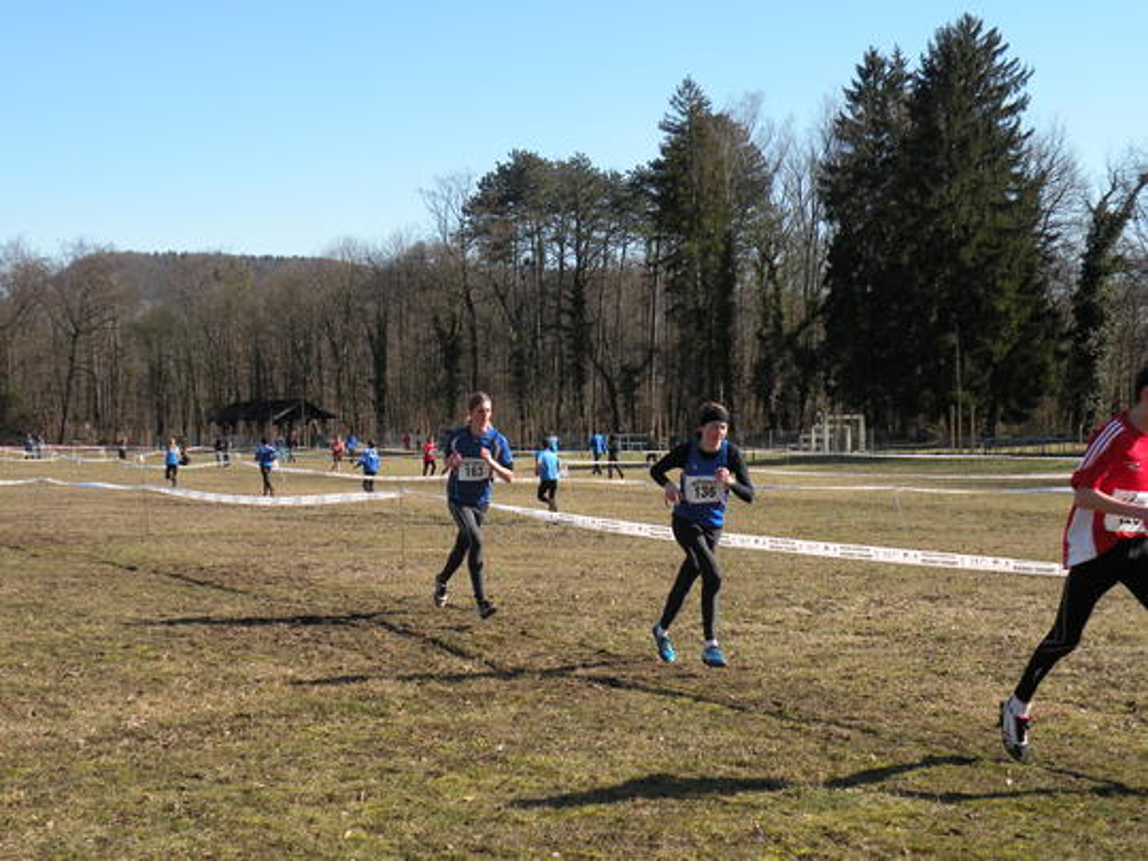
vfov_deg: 26.1
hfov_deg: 34.3
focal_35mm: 56
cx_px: 574
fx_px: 1857
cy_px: 430
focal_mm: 9.8
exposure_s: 1/595
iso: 64
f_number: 3.5
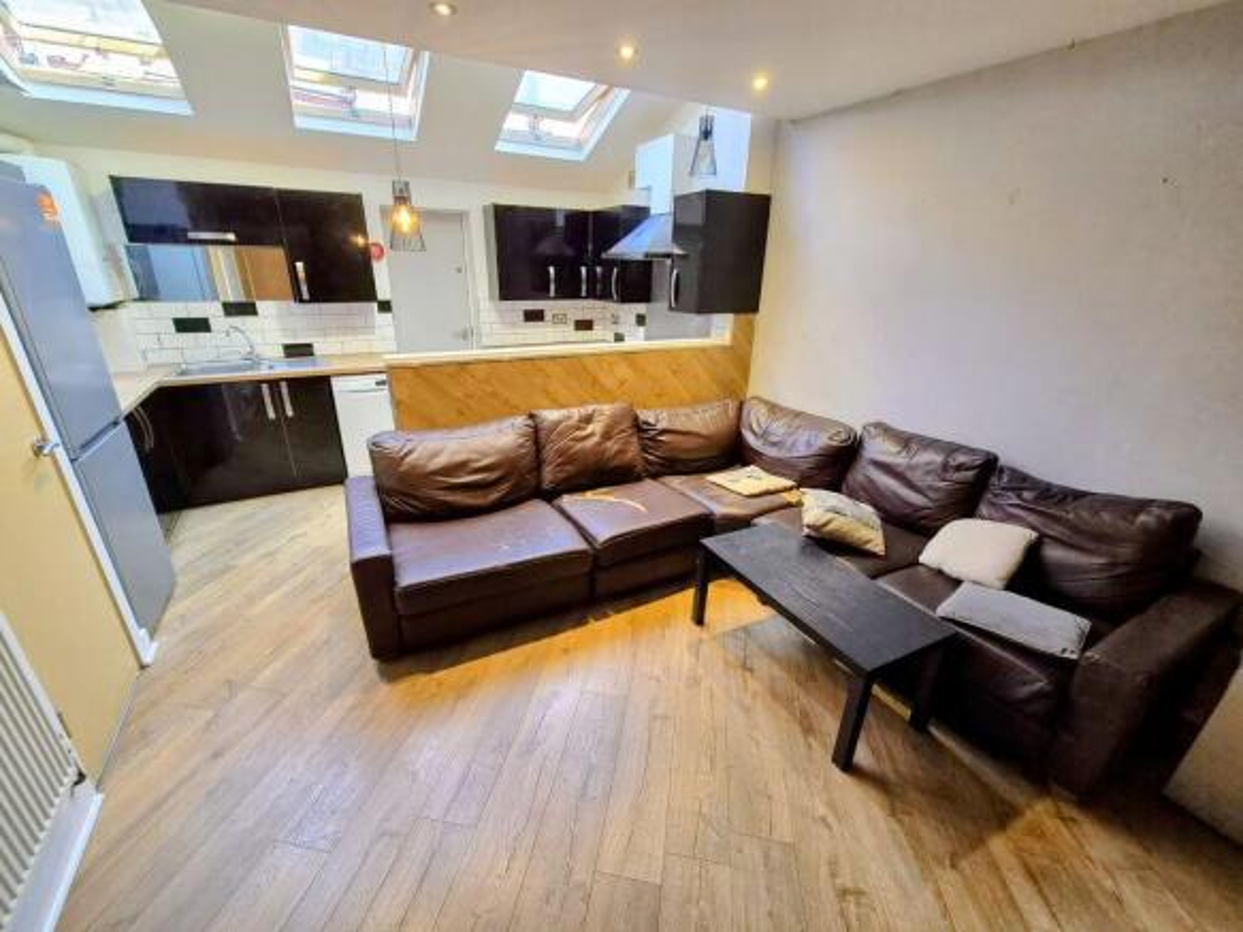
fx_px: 467
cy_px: 466
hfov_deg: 106.2
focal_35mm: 13
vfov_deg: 89.9
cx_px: 622
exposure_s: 1/100
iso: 250
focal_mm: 2.2
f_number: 2.2
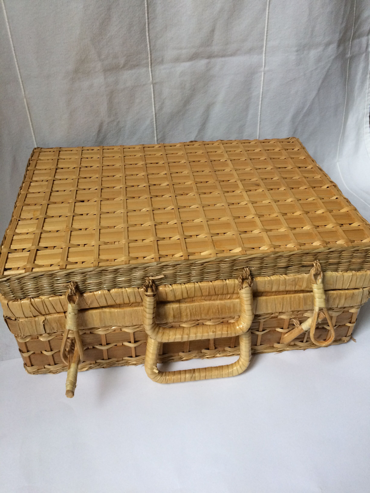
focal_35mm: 29
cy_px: 246
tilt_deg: -39.0
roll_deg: +0.9
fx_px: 413
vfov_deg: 61.7
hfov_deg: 48.2
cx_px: 185
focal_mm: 4.15
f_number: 2.2
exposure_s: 1/33
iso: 125
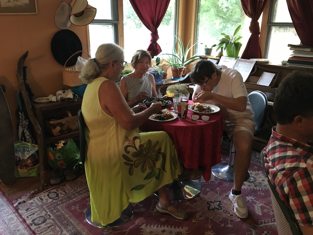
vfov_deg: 48.2
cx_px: 156
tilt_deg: -16.9
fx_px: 262
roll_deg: +0.9
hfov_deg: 61.7
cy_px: 118
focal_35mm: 29
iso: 200
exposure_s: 1/17
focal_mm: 4.15
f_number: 2.2
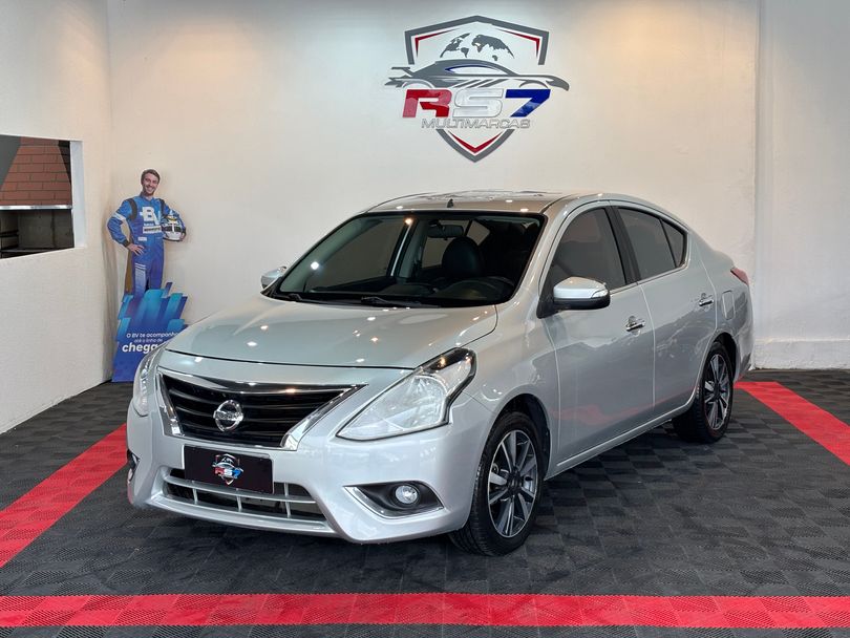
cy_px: 319
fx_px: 1277
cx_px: 425
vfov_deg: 28.0
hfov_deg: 36.8
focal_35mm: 52
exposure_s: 1/120
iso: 25
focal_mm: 5.96
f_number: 1.6
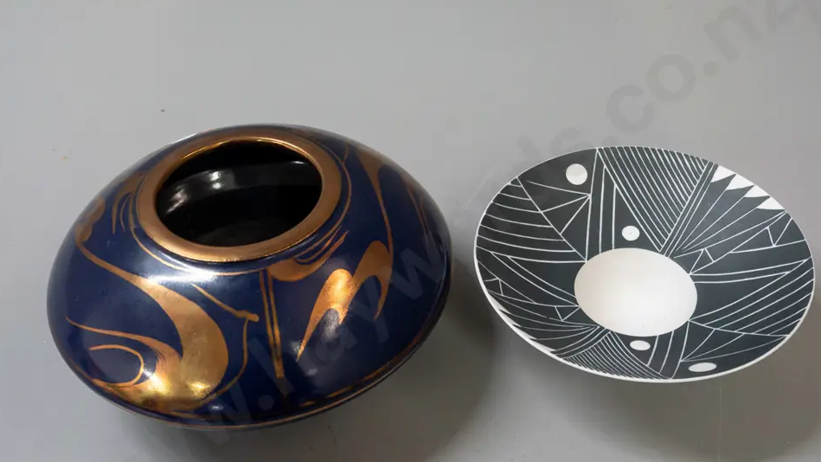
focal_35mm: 47
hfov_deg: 43.7
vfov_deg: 25.4
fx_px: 1023
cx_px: 432
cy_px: 257
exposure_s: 1/100
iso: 3200
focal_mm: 20
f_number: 5.6
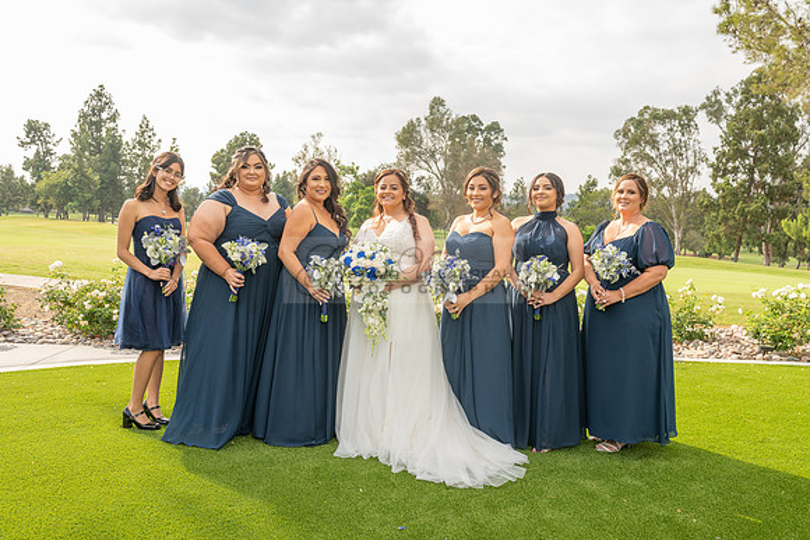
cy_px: 270
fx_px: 720
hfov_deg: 58.7
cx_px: 405
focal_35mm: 32
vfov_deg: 41.1
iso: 200
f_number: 6.3
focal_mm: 32
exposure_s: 1/200
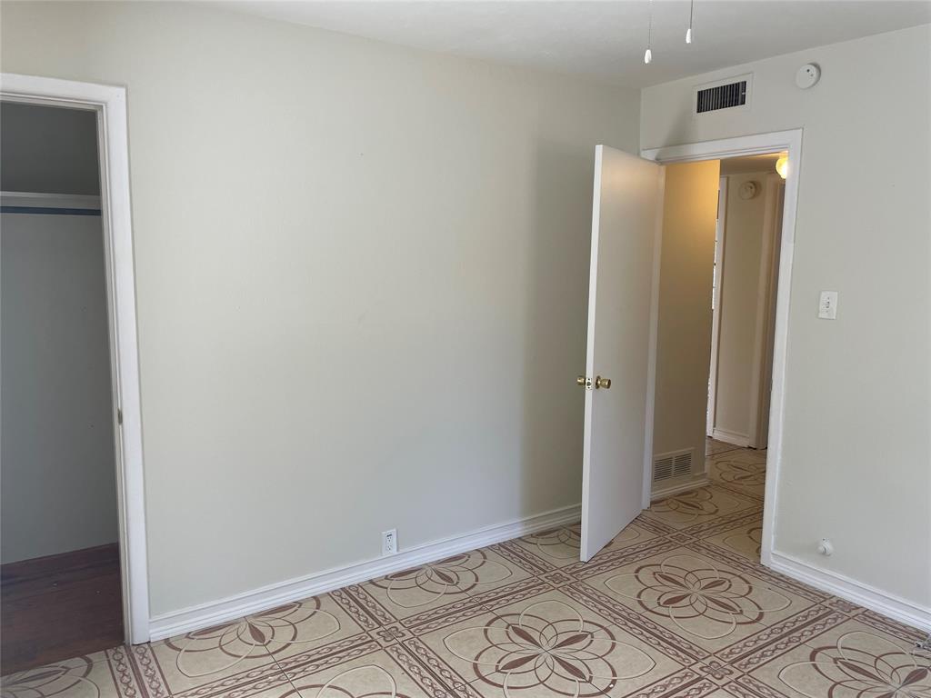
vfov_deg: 53.1
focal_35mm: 26
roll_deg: -0.7
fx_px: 699
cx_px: 466
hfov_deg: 67.3
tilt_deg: -8.7
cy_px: 349
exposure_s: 1/120
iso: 64
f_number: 1.6
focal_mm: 4.2
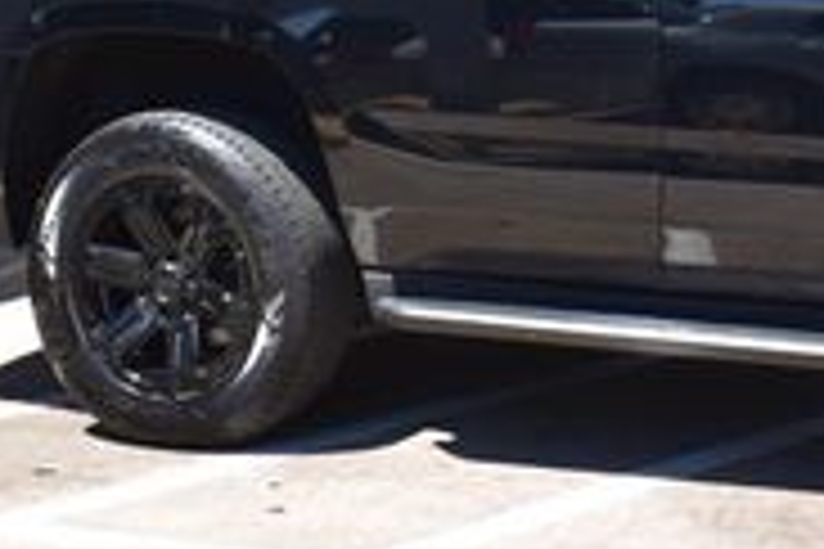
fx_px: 2403
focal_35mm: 105
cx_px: 680
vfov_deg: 12.8
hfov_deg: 19.2
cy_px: -27
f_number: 10
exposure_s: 1/320
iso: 400
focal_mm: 20
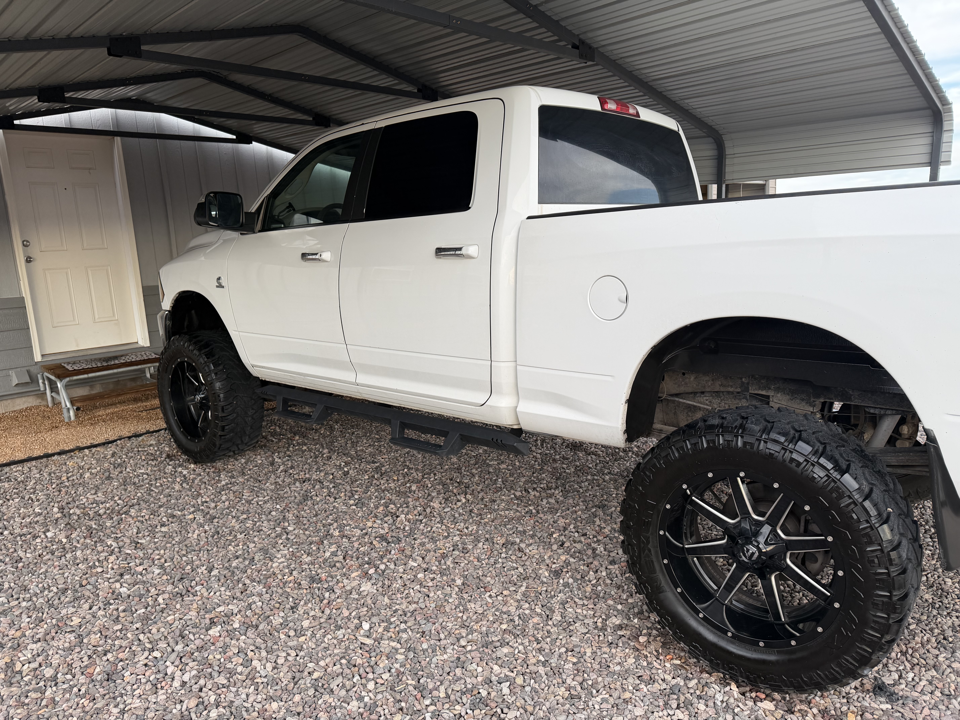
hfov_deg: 71.6
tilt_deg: -10.2
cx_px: 480
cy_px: 360
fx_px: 666
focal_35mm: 24
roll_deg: +4.0
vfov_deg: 56.8
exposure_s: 1/671
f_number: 1.78
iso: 80
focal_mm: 6.76
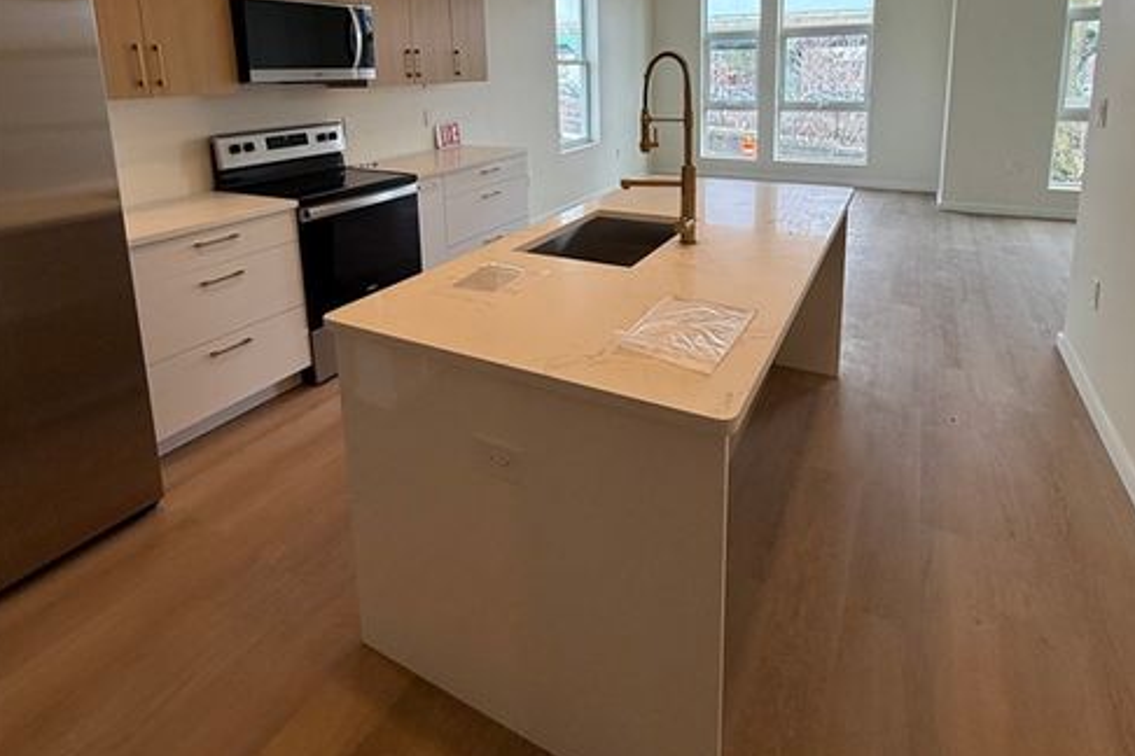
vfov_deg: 58.4
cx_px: 570
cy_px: 181
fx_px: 631
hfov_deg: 84.0
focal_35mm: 20
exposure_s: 1/150
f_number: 2.2
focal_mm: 2.22
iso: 64
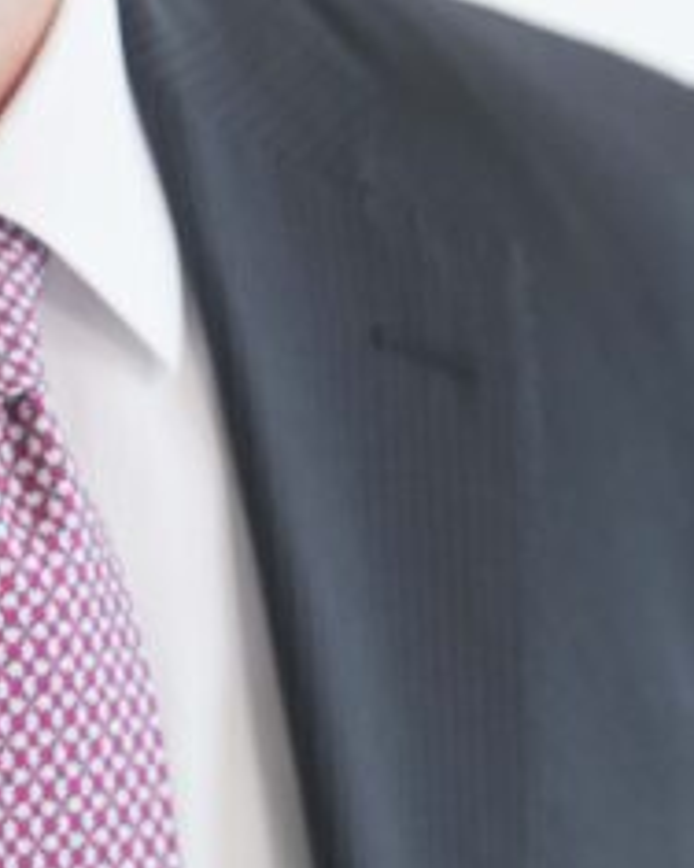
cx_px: -113
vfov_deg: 3.2
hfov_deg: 2.5
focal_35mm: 613
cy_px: 351
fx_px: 15739
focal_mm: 150
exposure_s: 1/250
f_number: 2.8
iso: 800
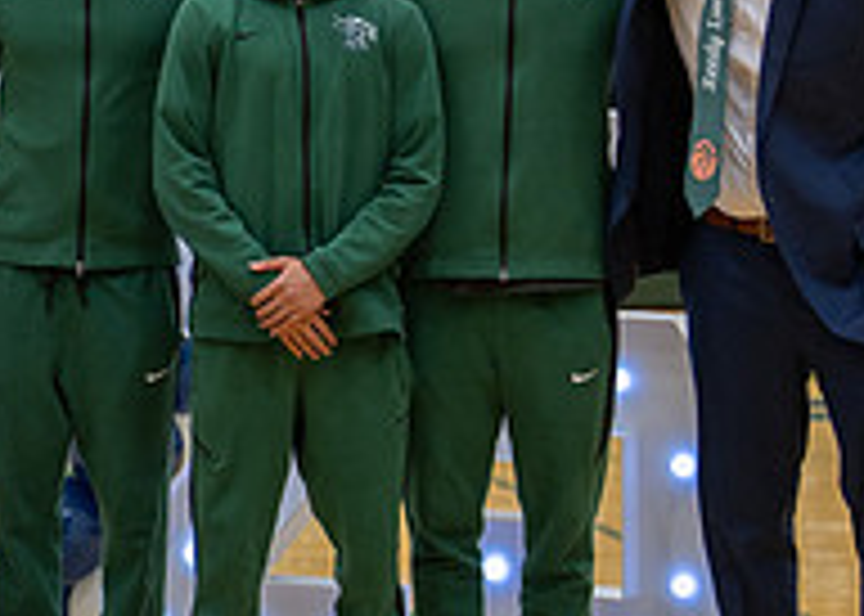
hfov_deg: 12.4
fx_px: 3876
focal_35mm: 158
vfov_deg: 9.1
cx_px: -225
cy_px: 220
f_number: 1.2
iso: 320
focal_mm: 50
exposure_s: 1/400
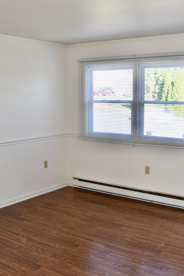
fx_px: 330
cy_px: 135
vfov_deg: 45.4
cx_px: 101
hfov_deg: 31.2
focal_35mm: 43
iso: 400
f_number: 5.6
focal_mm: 28
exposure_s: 1/125
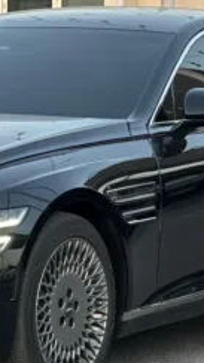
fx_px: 2119
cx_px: -1
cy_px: 177
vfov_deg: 9.8
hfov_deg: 5.5
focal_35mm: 220
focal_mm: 9
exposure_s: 1/121
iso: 125
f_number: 2.8
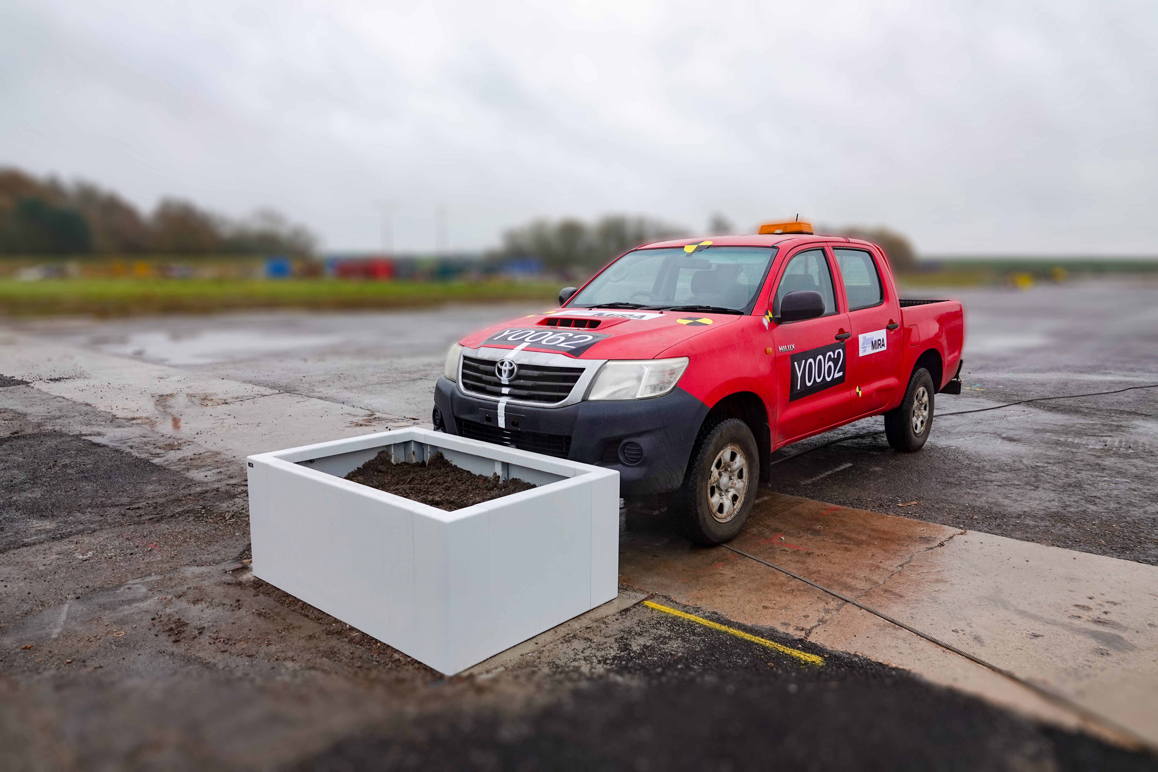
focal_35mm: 24
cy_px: 386
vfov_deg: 53.1
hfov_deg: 73.7
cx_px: 579
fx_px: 772
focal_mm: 8.8
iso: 100
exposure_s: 1/100
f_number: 2.4
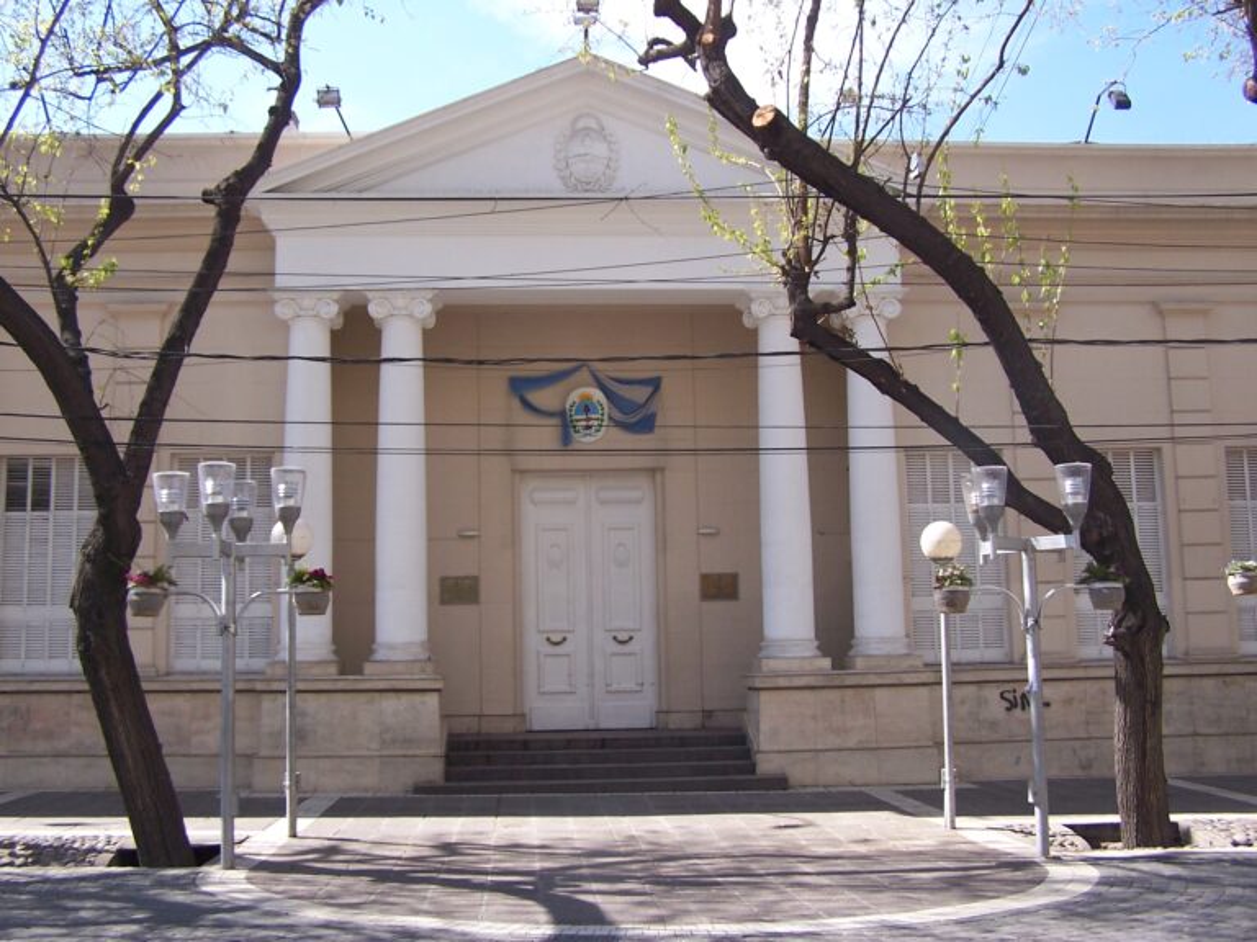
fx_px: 1380
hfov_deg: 49.0
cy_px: 471
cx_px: 628
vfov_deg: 37.7
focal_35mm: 38
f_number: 2.8
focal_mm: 6.3
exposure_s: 1/350
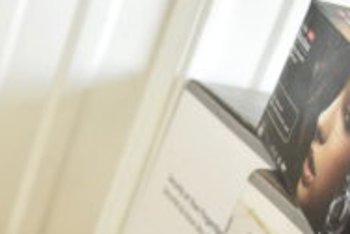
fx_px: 1042
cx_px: -179
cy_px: 358
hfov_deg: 17.2
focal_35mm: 107
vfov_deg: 12.2
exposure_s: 1/40
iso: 400
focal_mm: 22
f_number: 3.8
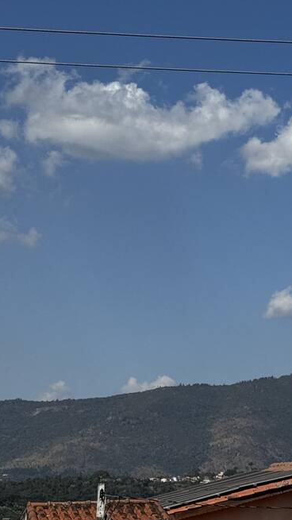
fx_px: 1584
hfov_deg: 10.1
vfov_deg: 18.6
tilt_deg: +10.6
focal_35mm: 115
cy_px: 211
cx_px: 494
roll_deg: +1.2
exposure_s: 1/9009
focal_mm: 6.76
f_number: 1.78
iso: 64
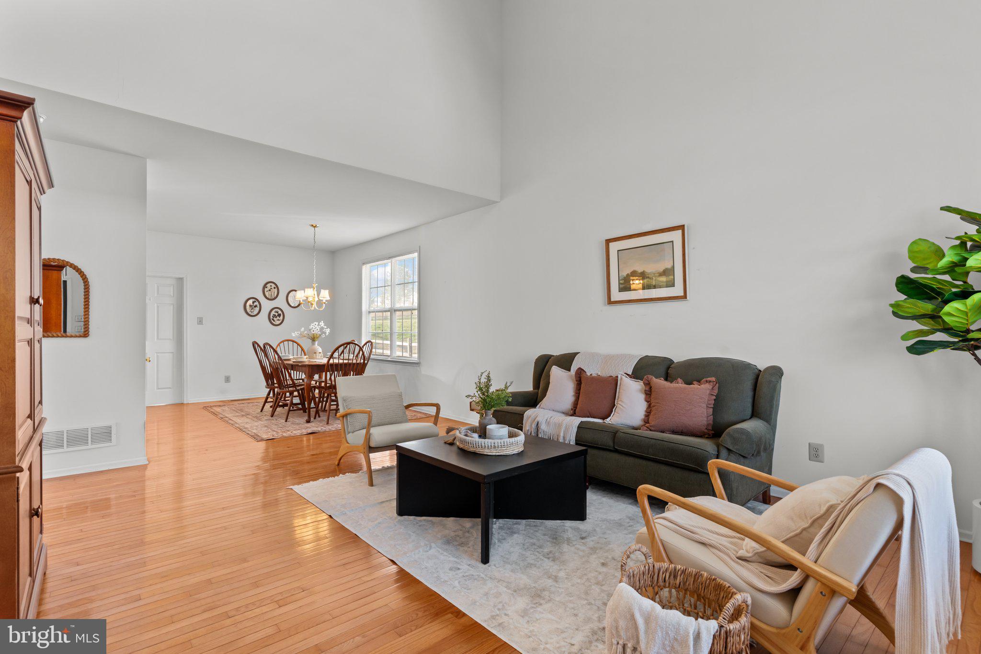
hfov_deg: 93.3
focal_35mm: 17
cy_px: 327
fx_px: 463
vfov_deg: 70.4
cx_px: 490
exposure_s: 1/6
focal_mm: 17
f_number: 8
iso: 500
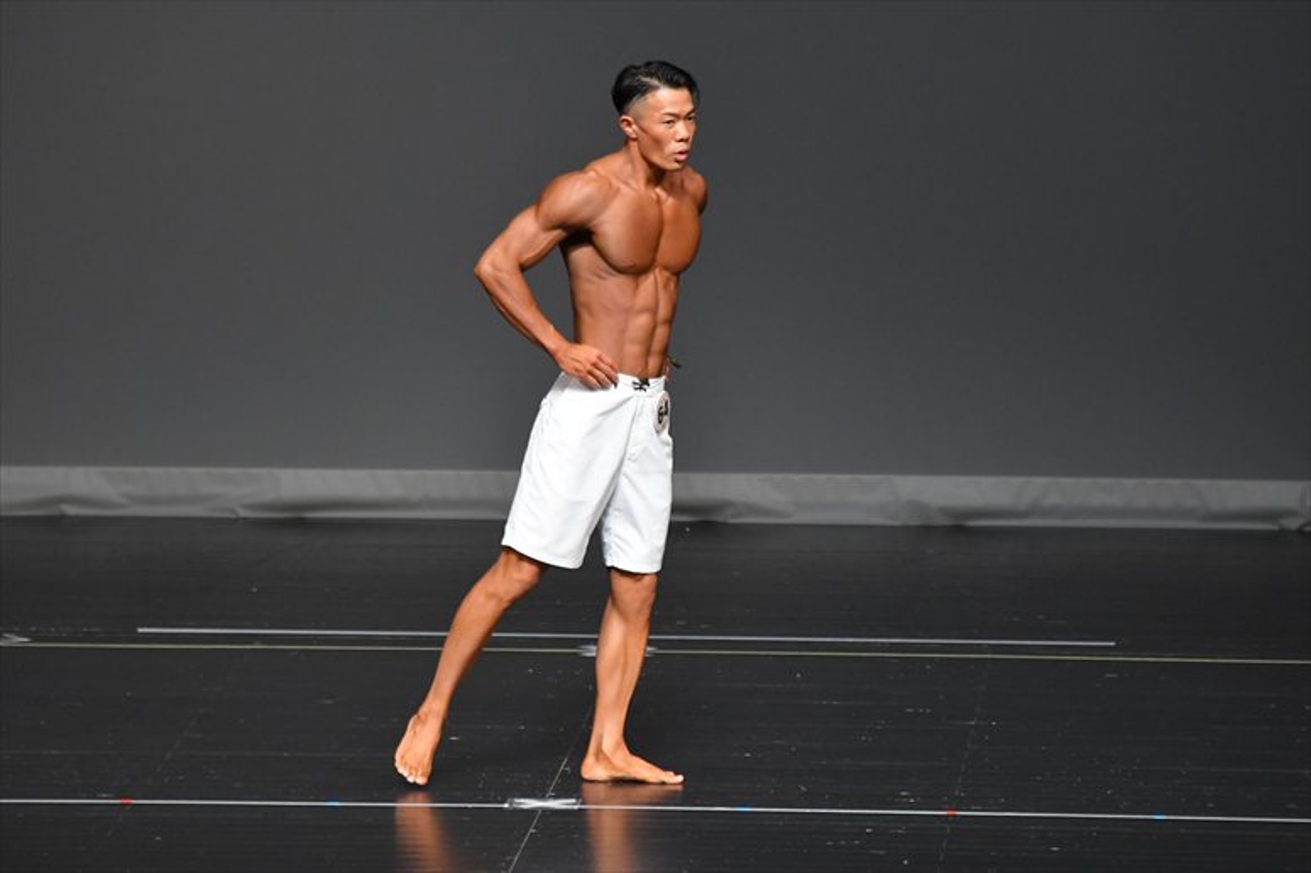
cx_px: 656
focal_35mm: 315
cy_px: 436
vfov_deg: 4.4
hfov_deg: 6.5
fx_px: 11466
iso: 2500
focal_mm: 210
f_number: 5.6
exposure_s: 1/400
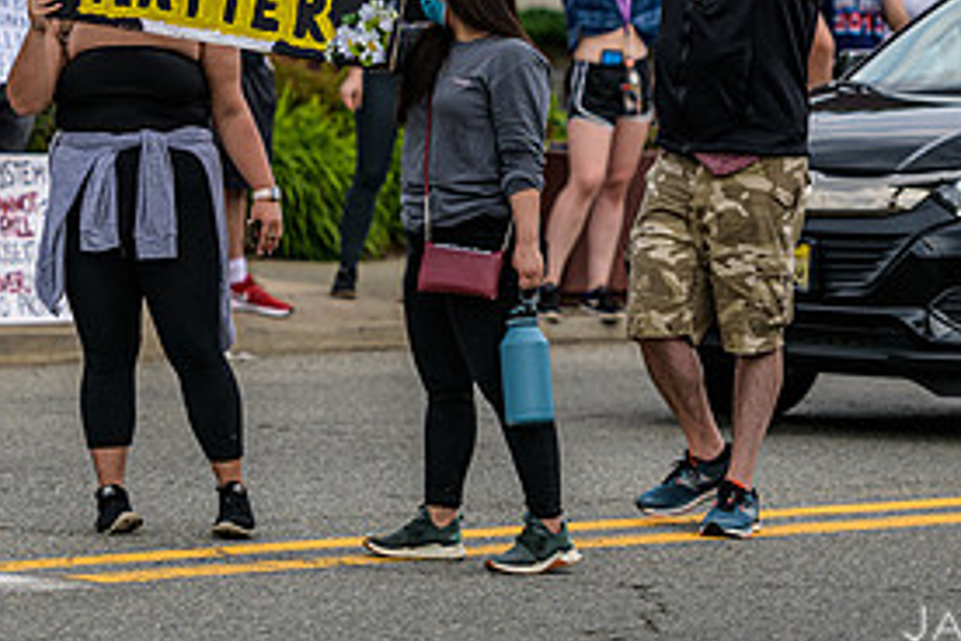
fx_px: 7848
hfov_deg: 7.0
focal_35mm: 294
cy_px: 44
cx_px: 226
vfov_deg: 4.7
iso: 200
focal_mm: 140
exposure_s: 1/2000
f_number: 3.2
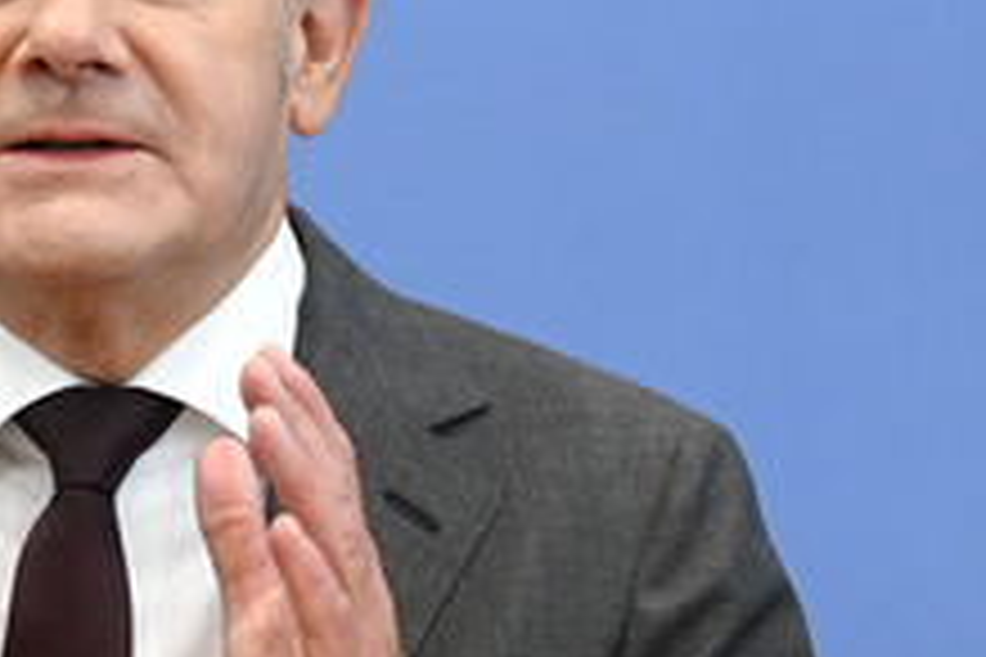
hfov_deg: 9.1
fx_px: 6189
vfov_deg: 6.1
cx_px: 70
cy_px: 306
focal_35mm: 226
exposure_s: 1/640
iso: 5000
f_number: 6.3
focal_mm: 110
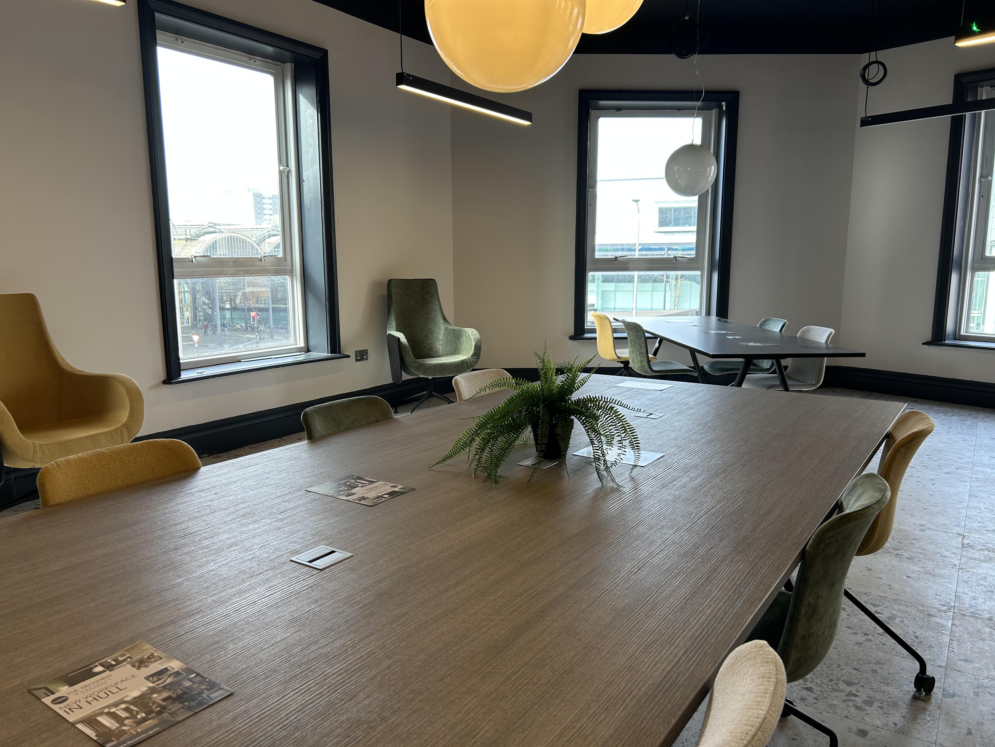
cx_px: 498
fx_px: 747
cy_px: 374
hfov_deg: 67.3
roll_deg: +0.4
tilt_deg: -9.0
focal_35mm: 26
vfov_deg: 53.1
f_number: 1.5
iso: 32
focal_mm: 5.7
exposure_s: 1/124
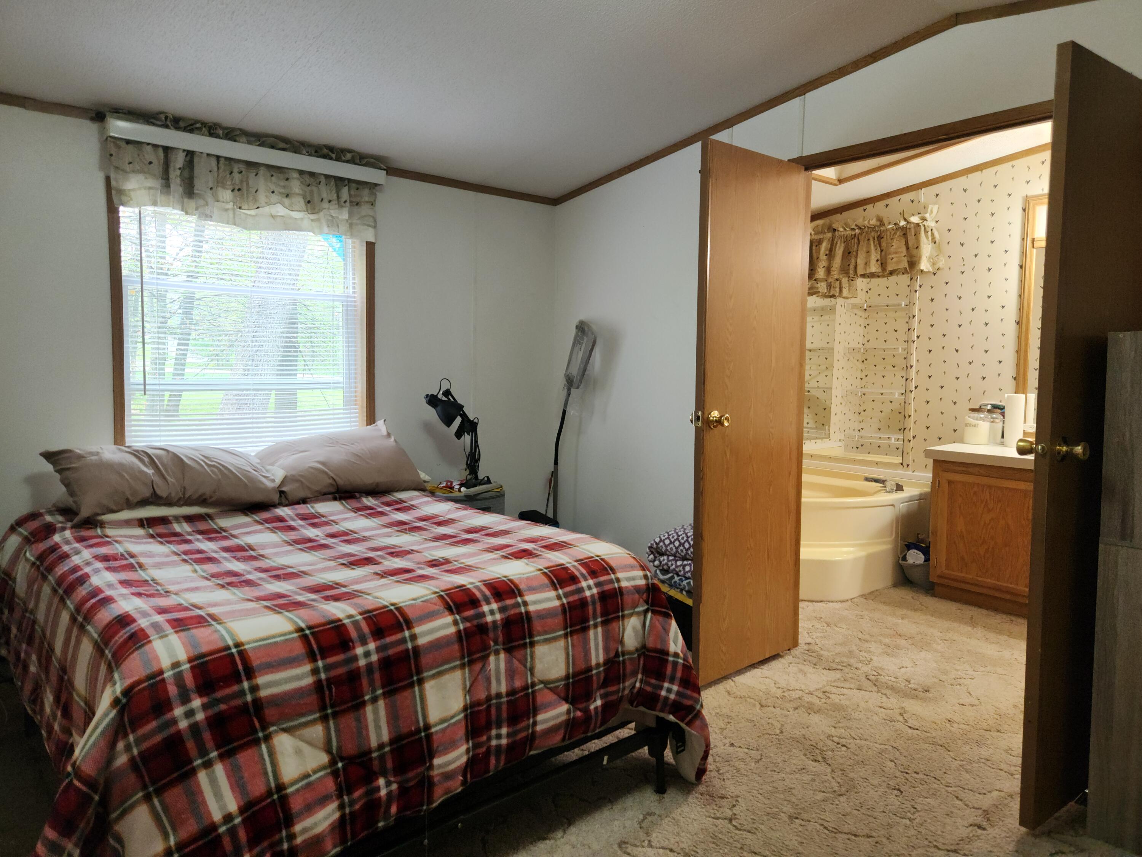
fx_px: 759
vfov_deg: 58.9
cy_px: 428
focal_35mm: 23
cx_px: 571
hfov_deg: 73.9
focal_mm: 5.4
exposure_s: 1/60
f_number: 1.8
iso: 160
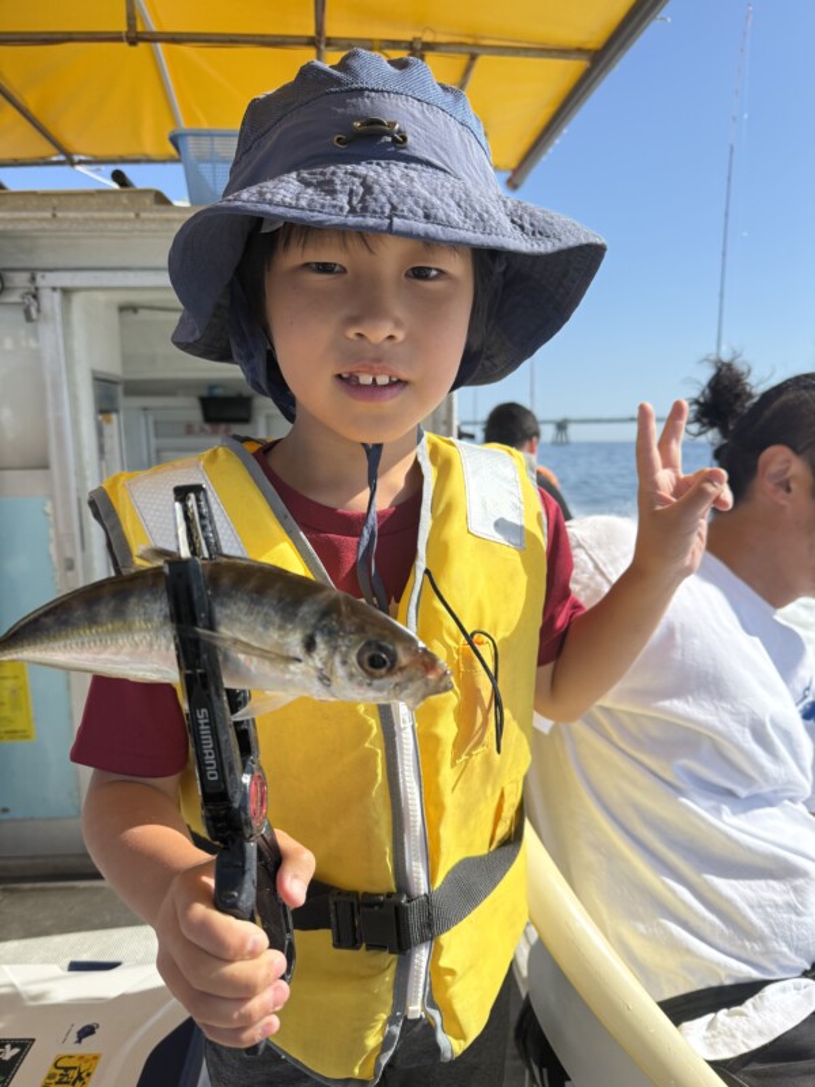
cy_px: 544
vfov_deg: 71.6
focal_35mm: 24
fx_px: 753
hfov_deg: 56.8
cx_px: 408
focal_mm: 6.76
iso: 100
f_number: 1.78
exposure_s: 1/3953
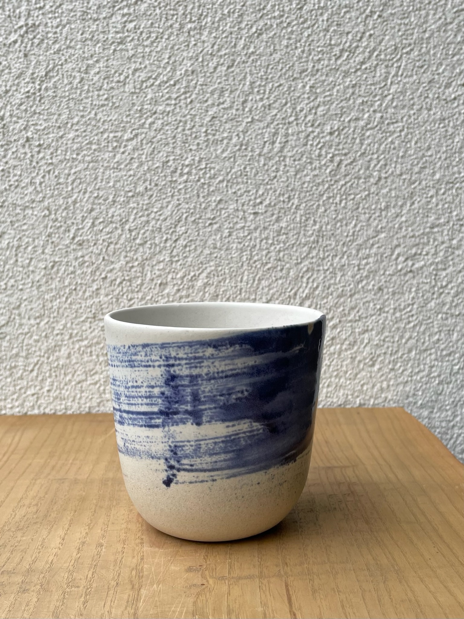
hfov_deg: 53.1
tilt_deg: -5.3
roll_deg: -0.6
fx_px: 465
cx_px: 232
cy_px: 310
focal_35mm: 26
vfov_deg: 67.3
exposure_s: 1/496
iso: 32
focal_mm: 4.2
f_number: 1.6
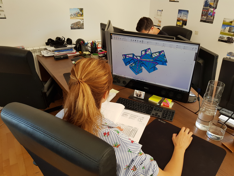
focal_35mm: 26
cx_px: 117
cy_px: 88
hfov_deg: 67.3
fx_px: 176
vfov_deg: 53.1
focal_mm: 4.3
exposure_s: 1/50
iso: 80
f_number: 1.7
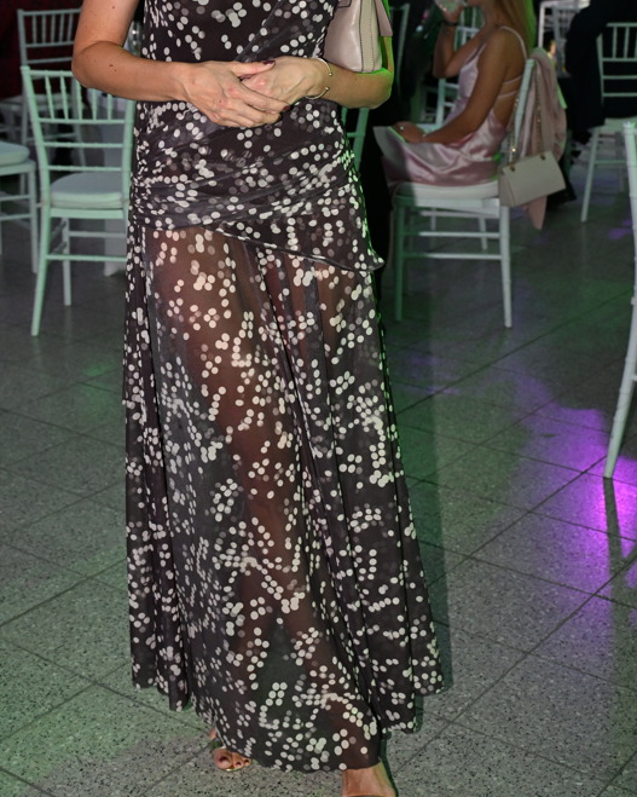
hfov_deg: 25.7
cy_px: 228
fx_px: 1391
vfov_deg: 31.5
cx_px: 224
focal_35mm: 59
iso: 2500
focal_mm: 40
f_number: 4.5
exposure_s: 1/125
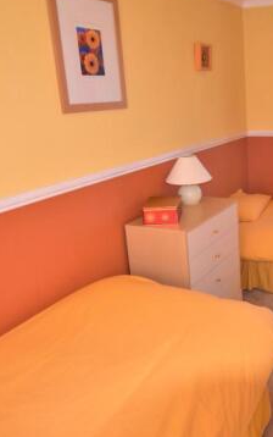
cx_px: 239
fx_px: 333
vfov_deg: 66.4
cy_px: 209
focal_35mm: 28
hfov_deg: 41.5
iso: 160
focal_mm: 10
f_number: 3.5
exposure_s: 1/200
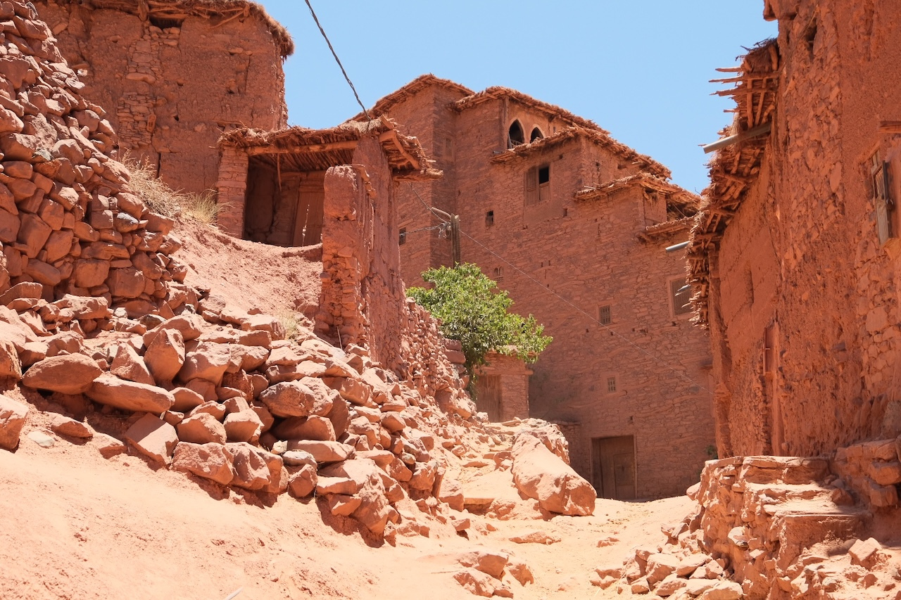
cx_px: 450
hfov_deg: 53.1
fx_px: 901
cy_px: 300
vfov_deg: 36.9
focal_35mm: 36
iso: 160
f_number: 5
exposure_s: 1/180
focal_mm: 24
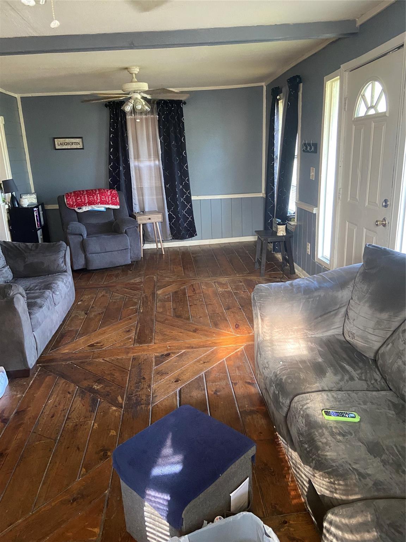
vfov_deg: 67.3
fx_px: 407
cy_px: 271
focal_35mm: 26
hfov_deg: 53.1
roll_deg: +2.9
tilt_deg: -15.7
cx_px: 203
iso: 400
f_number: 1.8
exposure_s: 1/40
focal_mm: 4.25
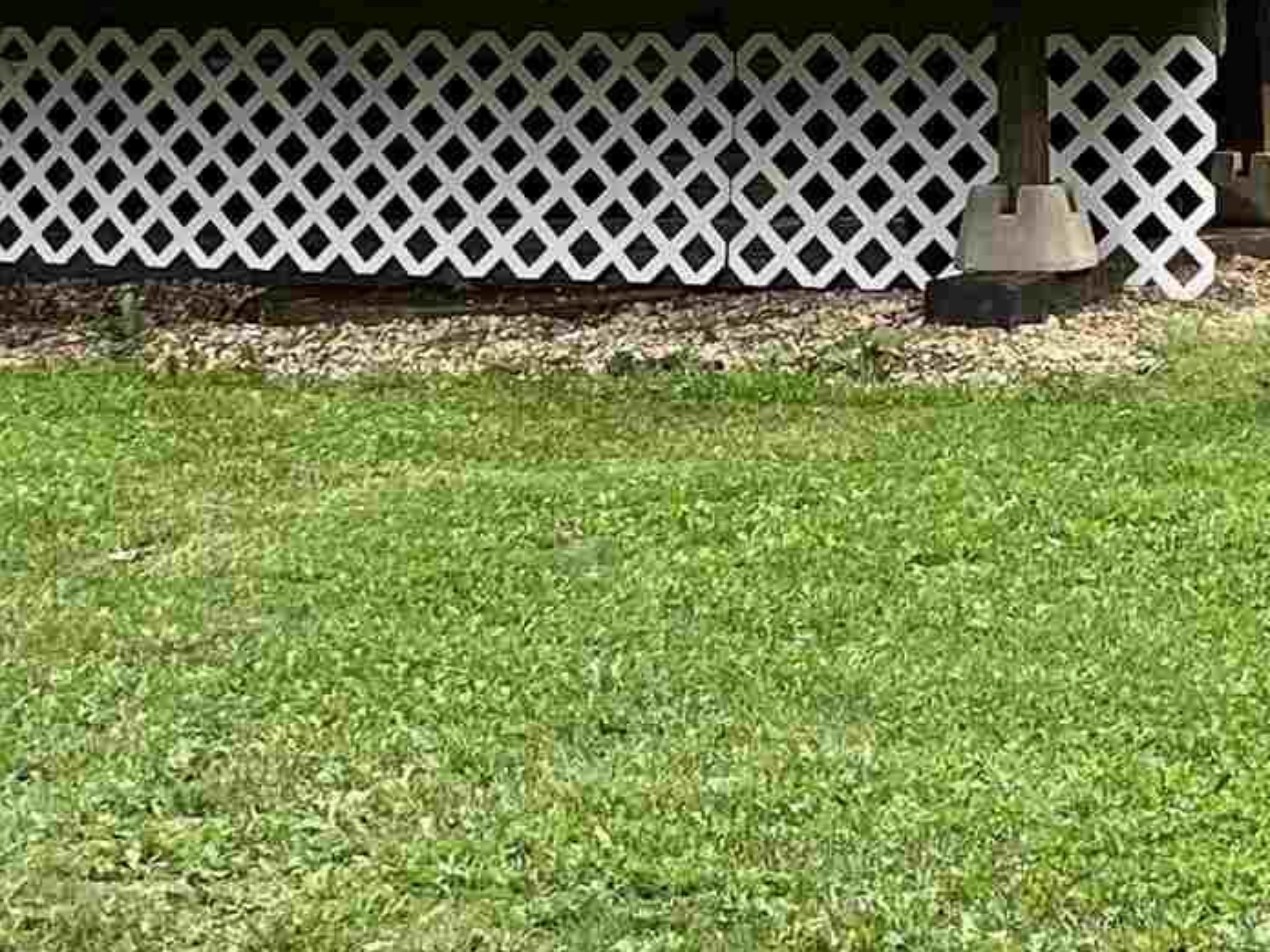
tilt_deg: -2.4
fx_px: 4218
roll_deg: +0.5
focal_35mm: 115
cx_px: 905
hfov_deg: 17.1
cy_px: 80
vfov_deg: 12.8
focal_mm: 5.1
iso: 50
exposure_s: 1/628
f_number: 1.6
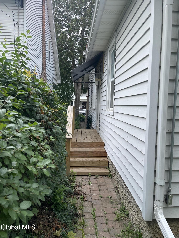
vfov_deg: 69.4
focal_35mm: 25
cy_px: 119
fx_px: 172
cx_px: 90
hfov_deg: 54.9
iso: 32
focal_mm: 5.1
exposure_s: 1/1164
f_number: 1.6
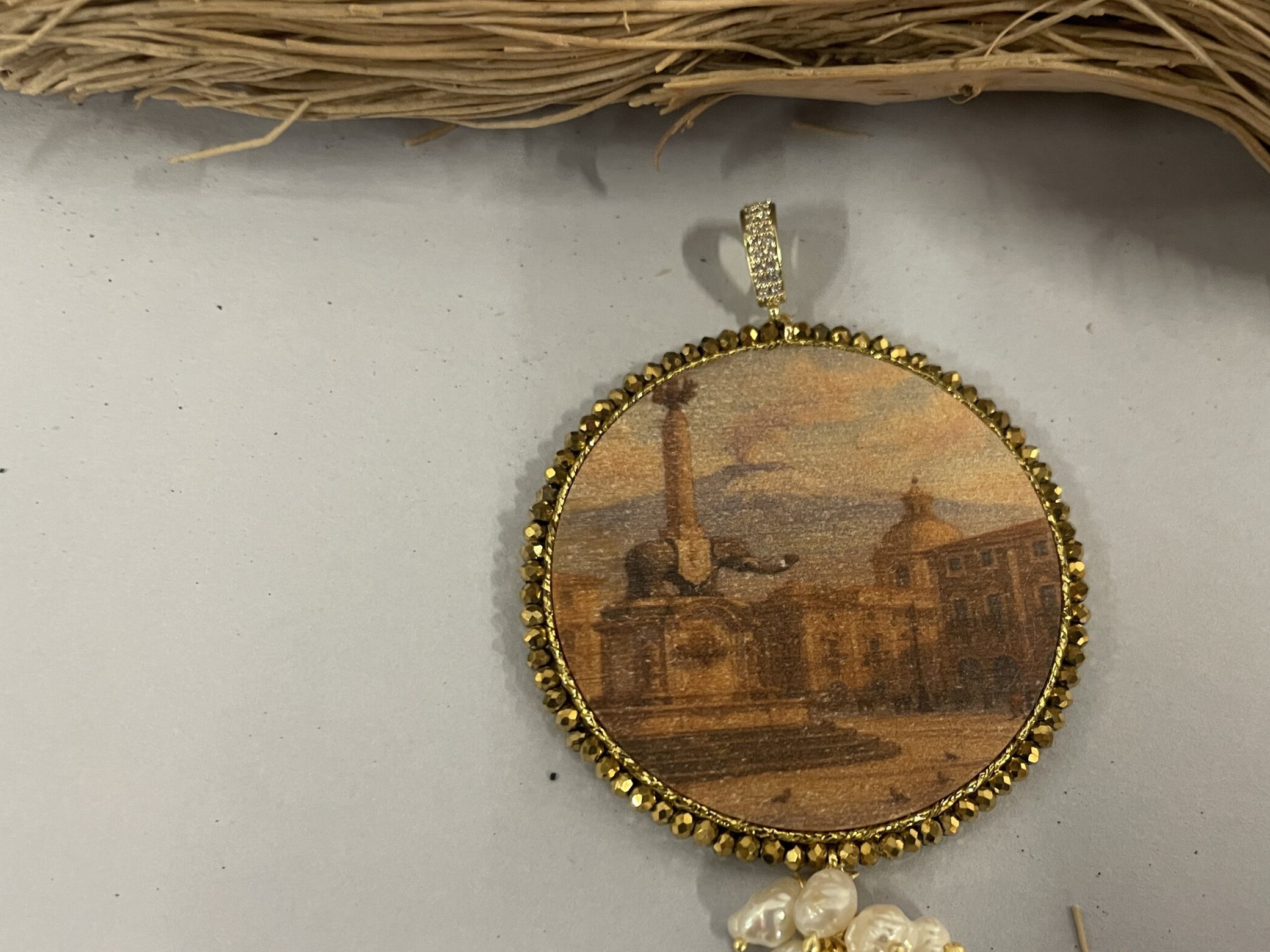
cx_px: 716
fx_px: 1174
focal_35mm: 32
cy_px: 584
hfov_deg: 56.6
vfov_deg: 43.9
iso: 250
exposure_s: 1/50
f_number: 1.6
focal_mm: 4.2
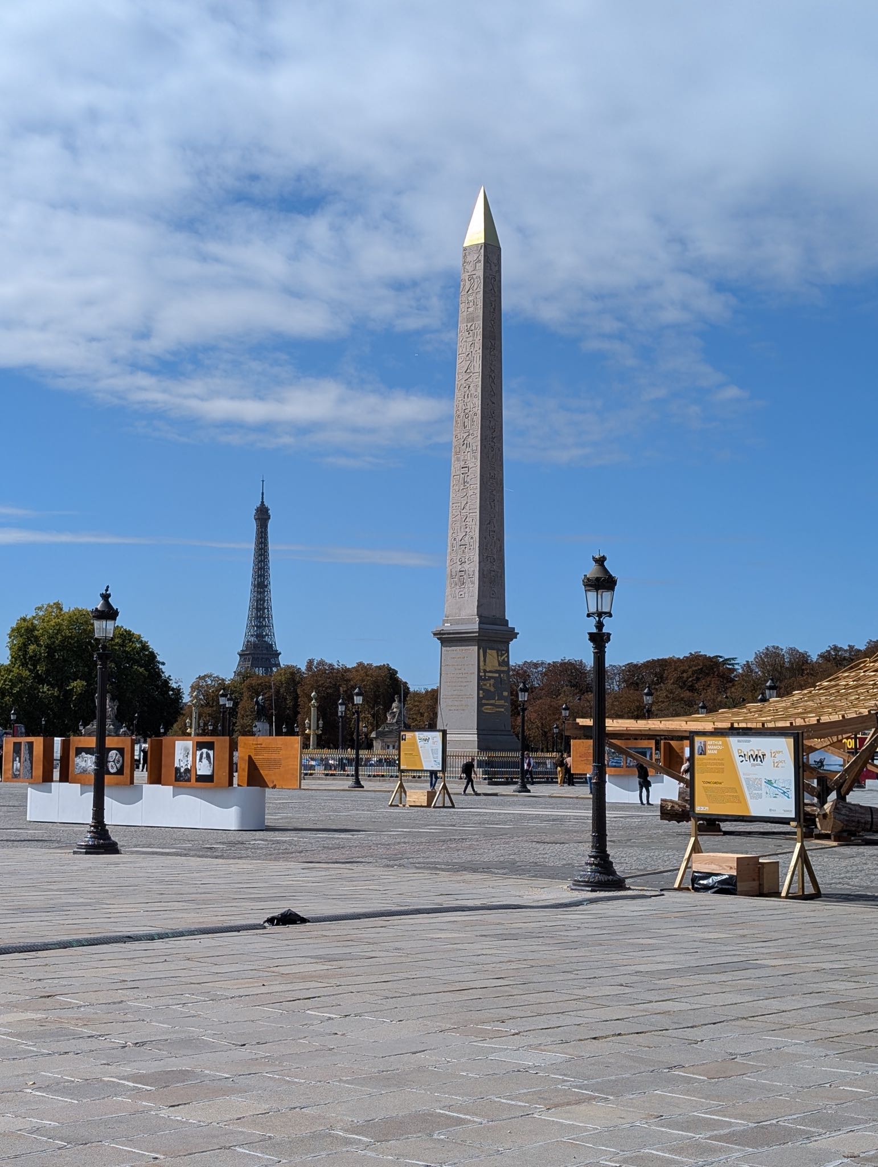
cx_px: 439
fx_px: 1653
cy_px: 584
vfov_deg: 38.9
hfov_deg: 29.7
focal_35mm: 49
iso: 20
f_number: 1.68
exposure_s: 1/2128
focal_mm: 6.9
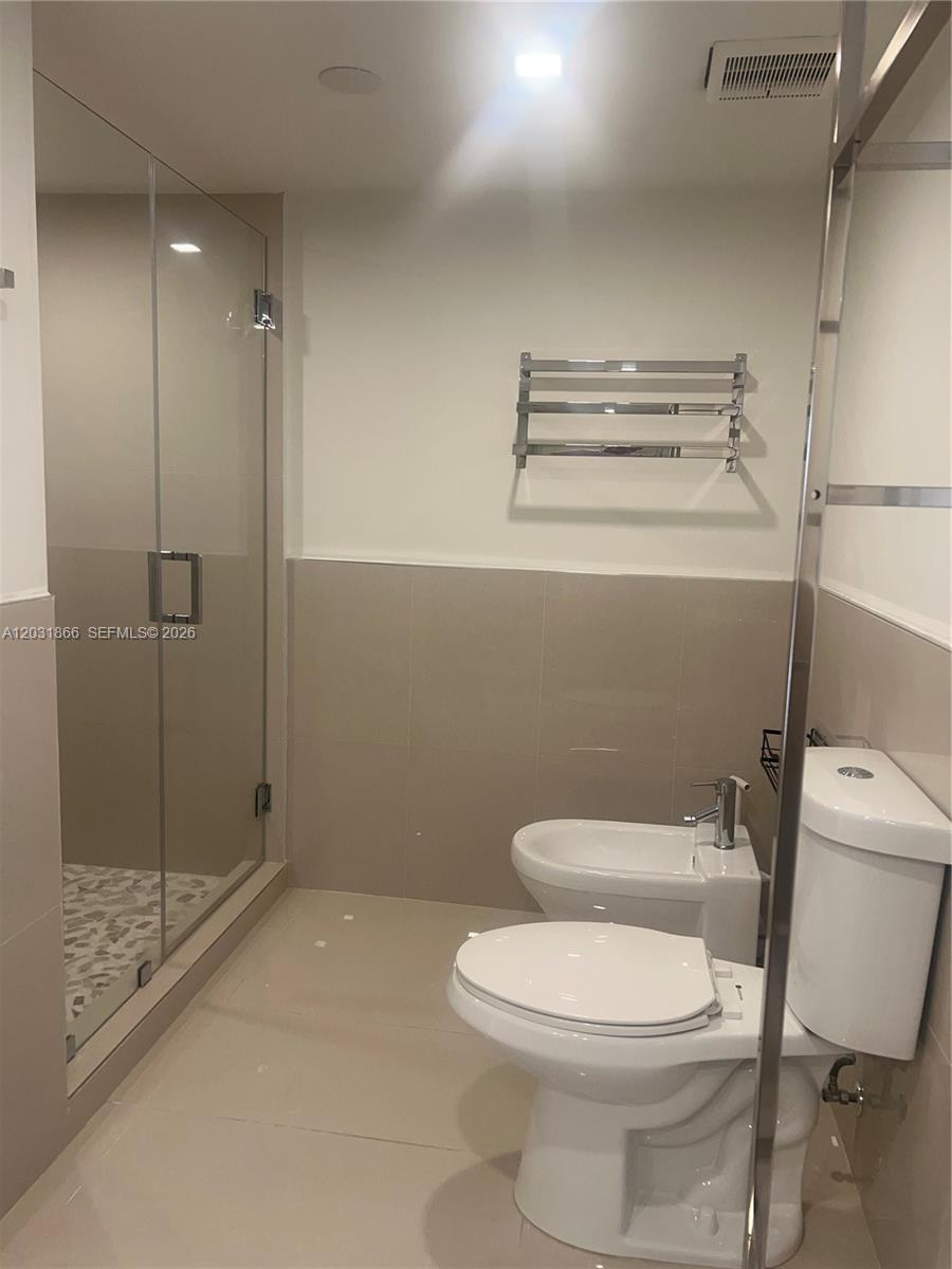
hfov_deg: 53.1
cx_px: 476
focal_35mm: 26
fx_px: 953
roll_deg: -1.7
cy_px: 634
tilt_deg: -8.2
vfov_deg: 67.3
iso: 100
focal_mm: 5.7
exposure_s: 1/120
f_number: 1.5
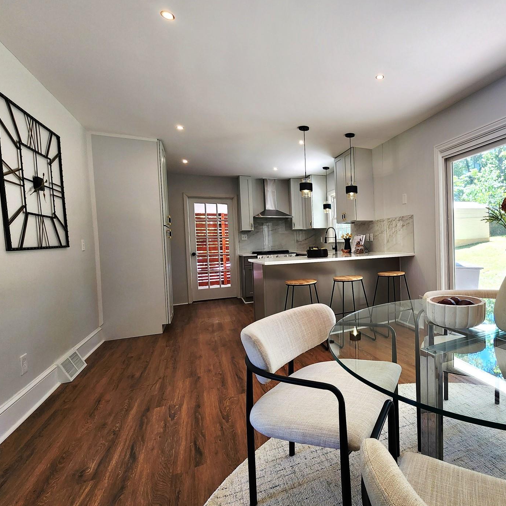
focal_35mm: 17
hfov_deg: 79.4
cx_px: 360
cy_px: 255
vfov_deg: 84.0
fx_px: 281
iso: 80
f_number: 2.2
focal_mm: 2.2
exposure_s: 1/60.2
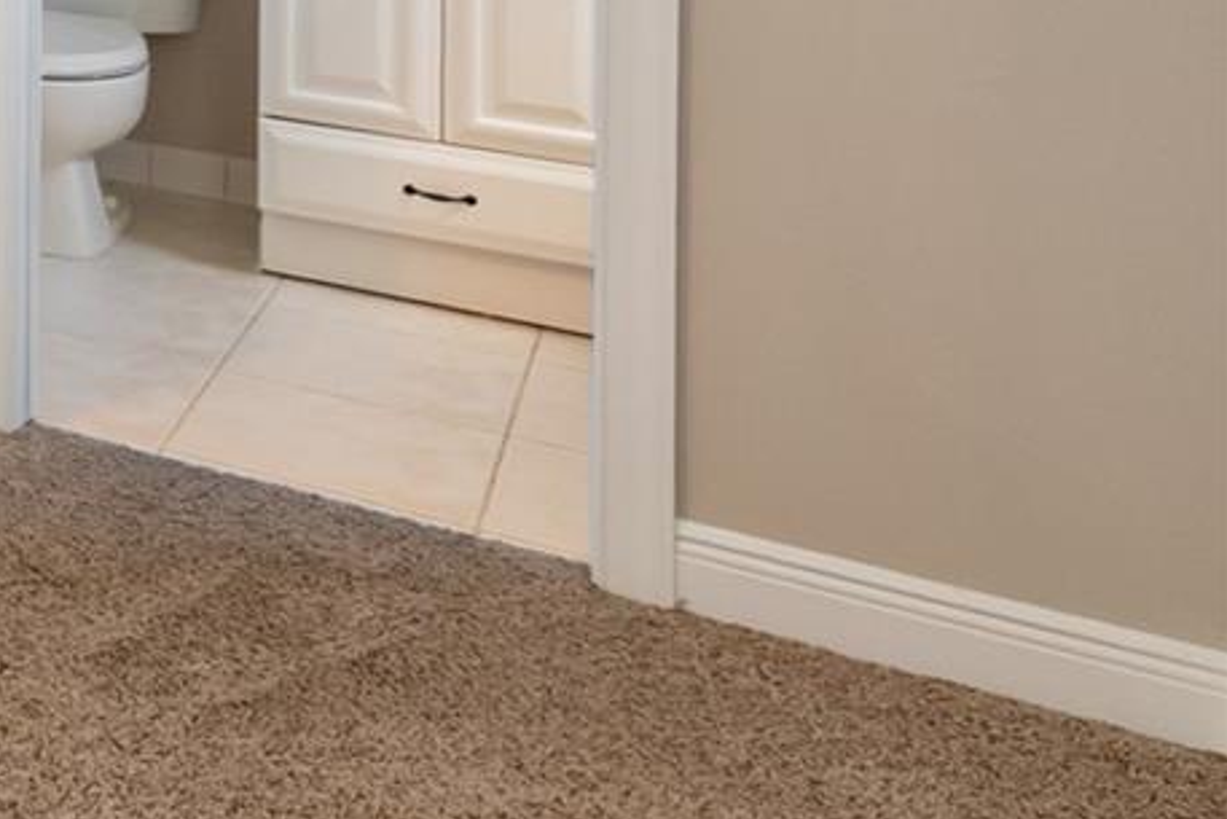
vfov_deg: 21.2
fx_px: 1909
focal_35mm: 56
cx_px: -916
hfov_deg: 22.7
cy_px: -338
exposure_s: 1/30
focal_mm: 16
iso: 800
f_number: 4.5
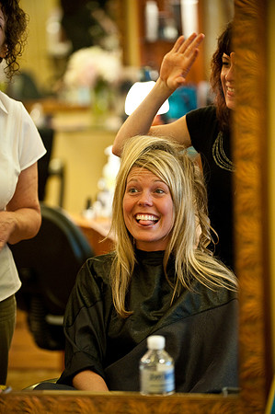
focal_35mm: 125
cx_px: 138
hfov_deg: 10.9
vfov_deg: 16.4
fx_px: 1435
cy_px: 207
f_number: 2.8
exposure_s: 1/125
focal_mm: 125
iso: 1400
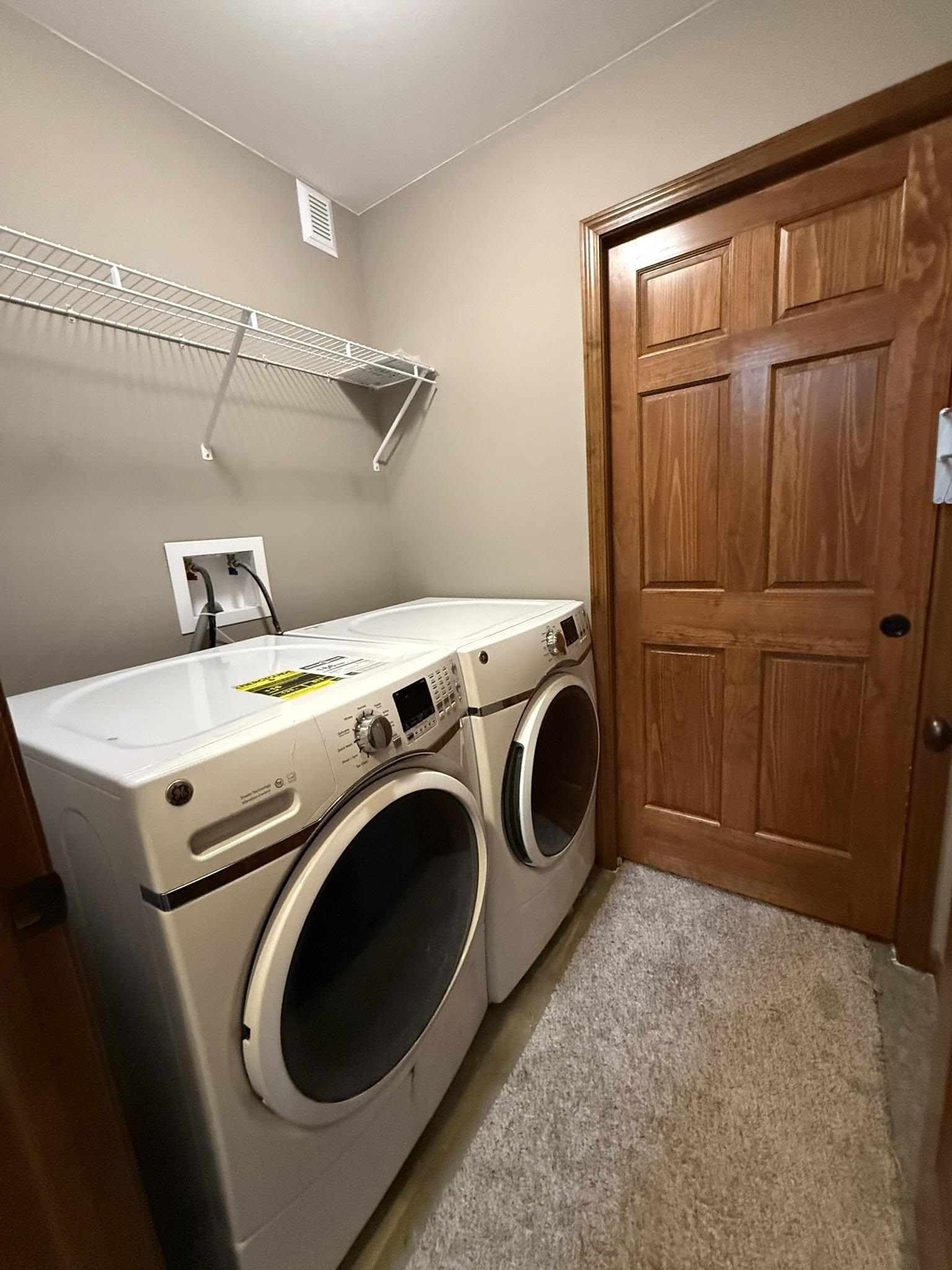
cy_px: 635
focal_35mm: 14
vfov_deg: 102.1
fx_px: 513
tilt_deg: -11.3
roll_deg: +4.9
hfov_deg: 85.7
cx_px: 476
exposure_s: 1/60
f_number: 2.2
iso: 1000
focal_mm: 2.22
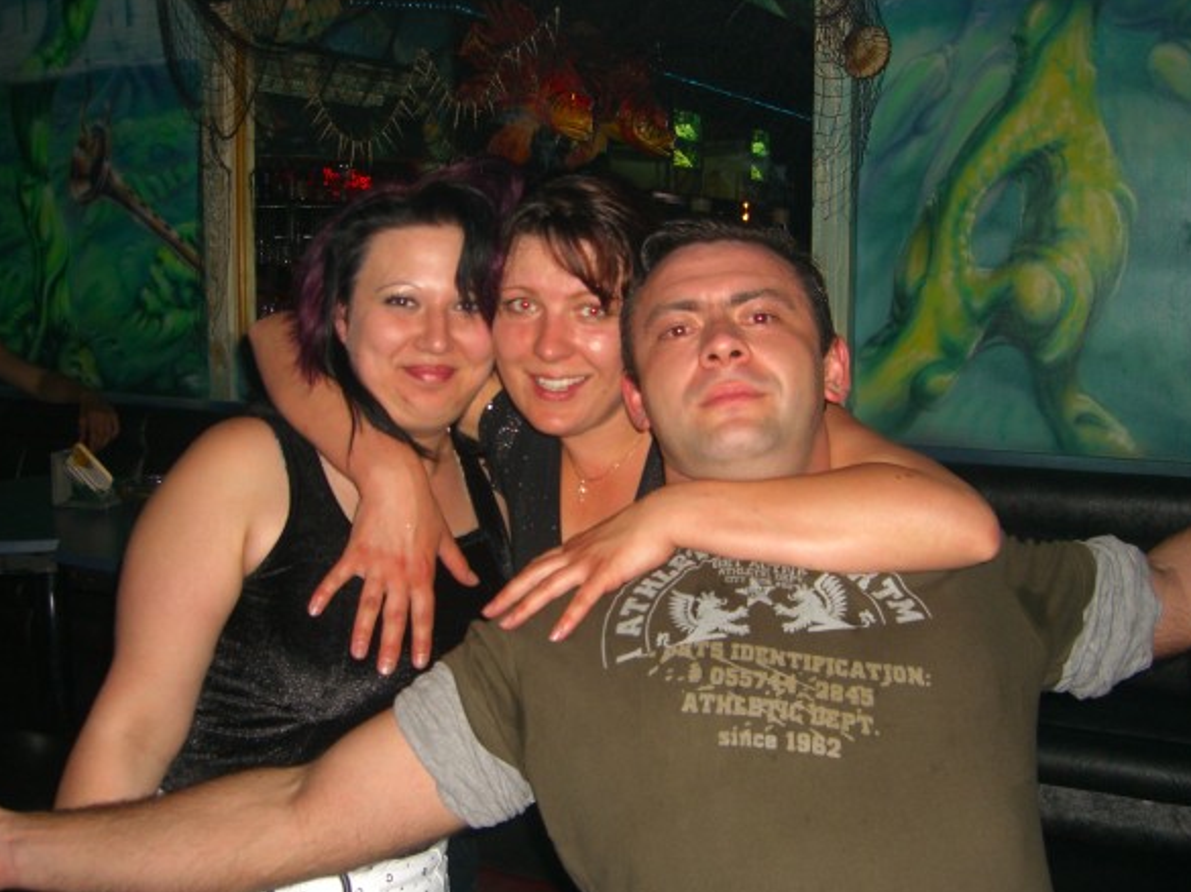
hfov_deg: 47.9
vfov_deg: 36.8
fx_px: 1341
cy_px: 452
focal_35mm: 39
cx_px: 592
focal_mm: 7.9
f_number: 2.8
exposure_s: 1/60
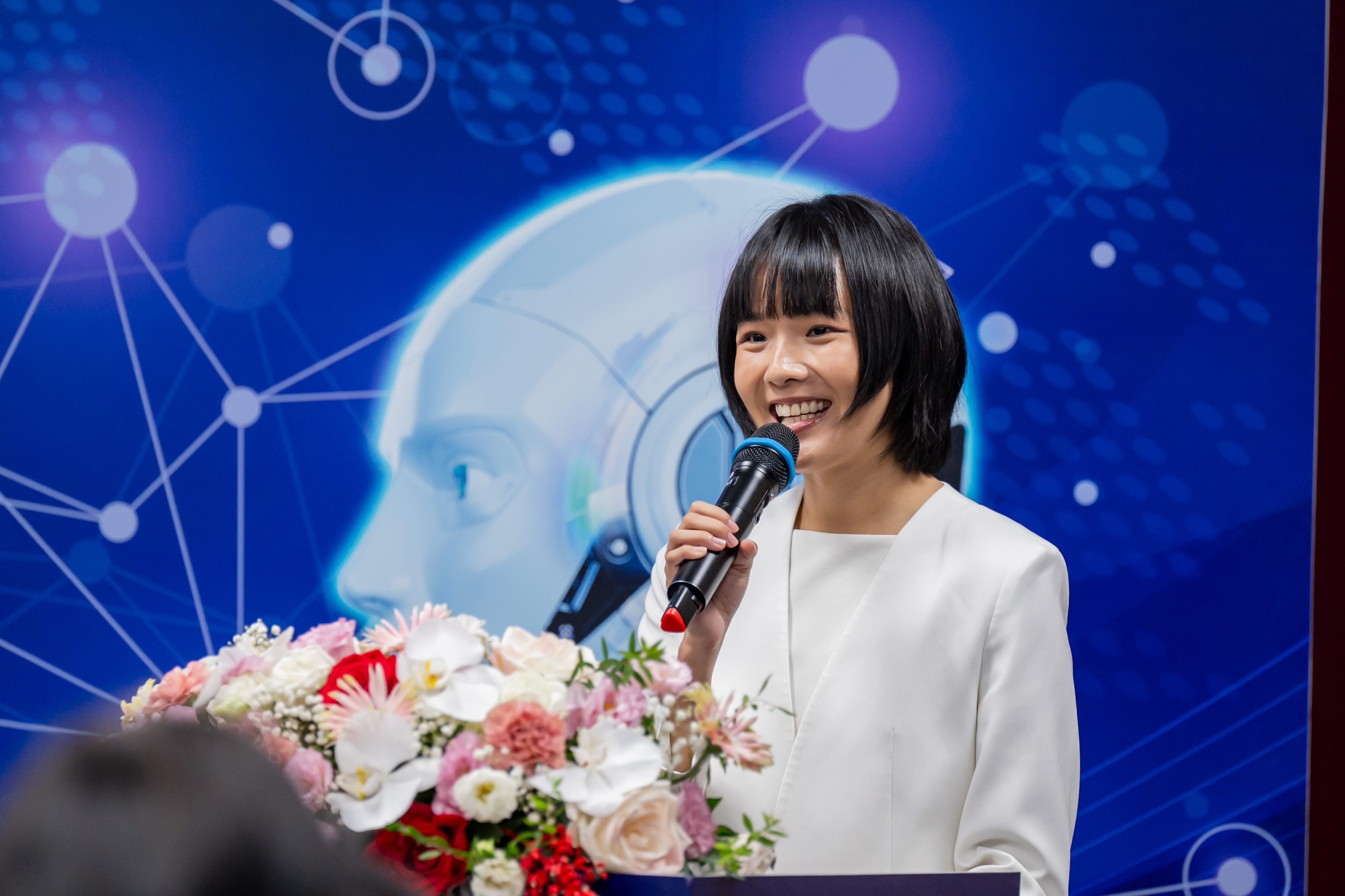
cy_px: 448
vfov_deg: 4.6
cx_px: 672
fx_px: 11208
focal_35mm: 300
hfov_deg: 6.9
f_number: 3.2
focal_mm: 200
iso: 1600
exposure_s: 1/320
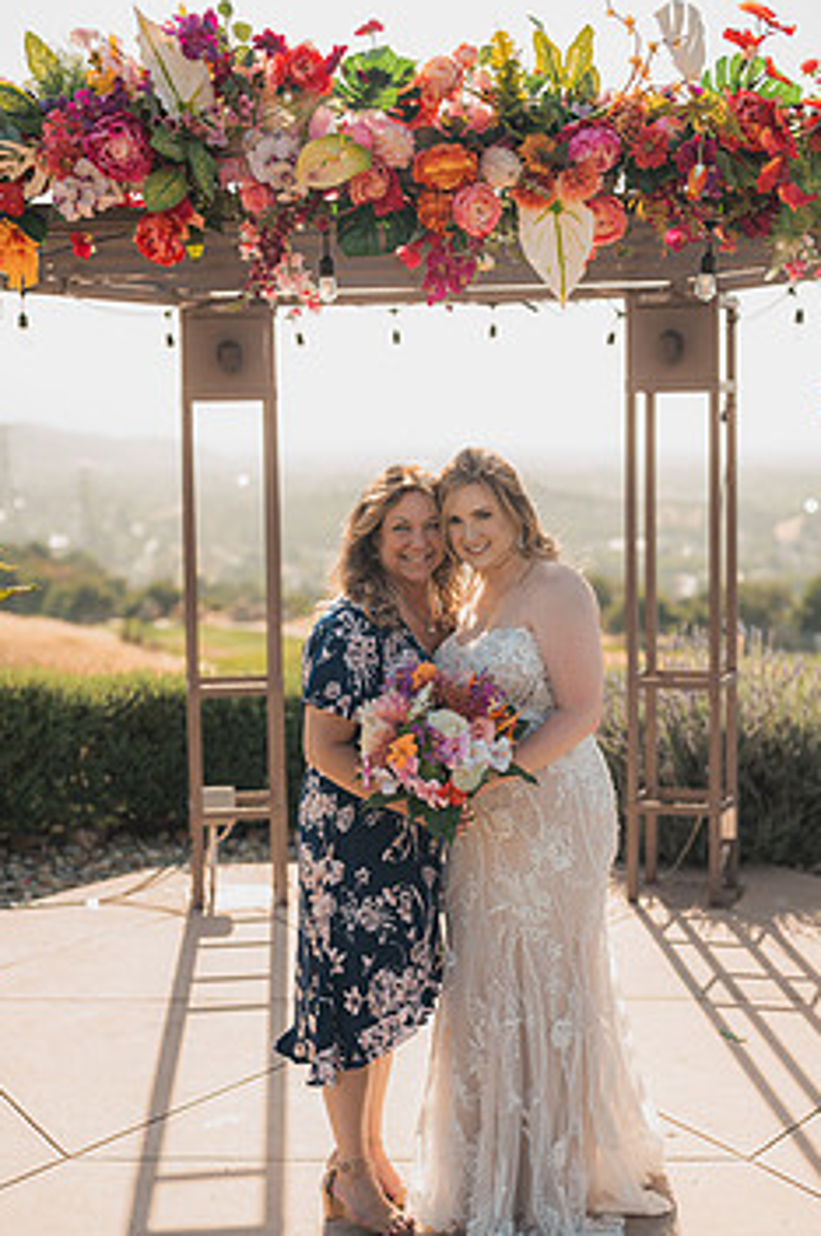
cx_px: 428
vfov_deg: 31.4
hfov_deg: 21.2
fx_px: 2193
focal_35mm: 64
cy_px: 713
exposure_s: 1/1000
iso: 50
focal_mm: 50
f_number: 2
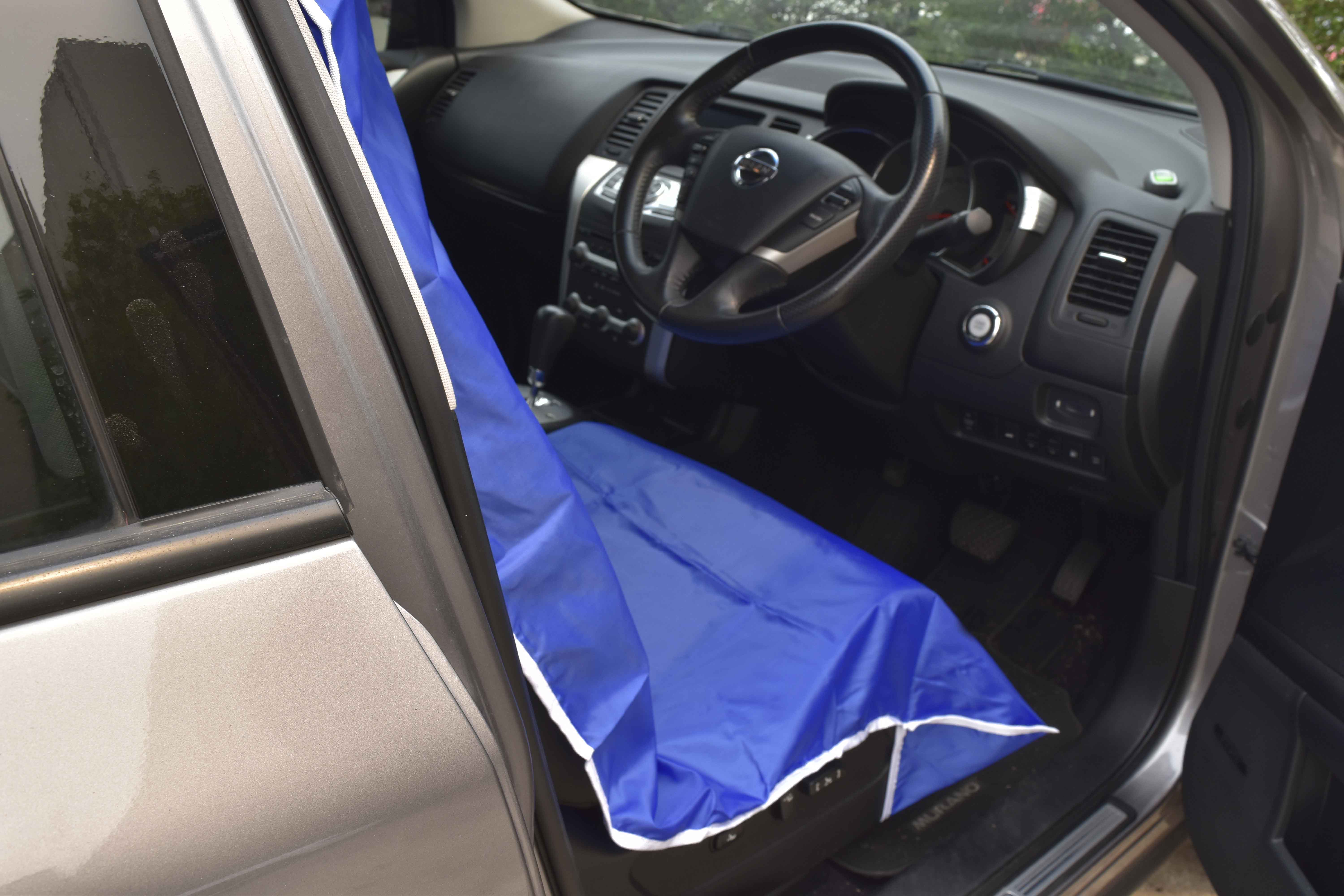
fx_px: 1176
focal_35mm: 32
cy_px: 448
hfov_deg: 59.5
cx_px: 672
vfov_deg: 41.7
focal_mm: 21
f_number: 10
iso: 400
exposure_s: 1/200
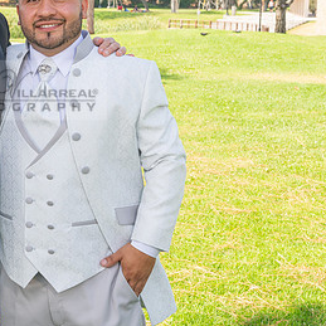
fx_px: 810
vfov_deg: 22.6
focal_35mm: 76
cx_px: 0
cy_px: 90
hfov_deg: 21.9
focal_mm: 40
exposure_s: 1/200
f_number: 8
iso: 200
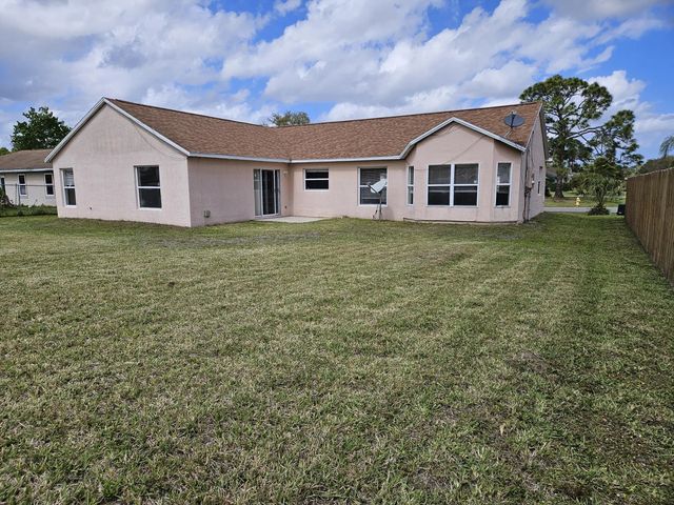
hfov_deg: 73.9
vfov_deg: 58.9
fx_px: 448
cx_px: 337
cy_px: 252
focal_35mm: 23
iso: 25
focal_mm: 5.4
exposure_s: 1/3067
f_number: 1.8
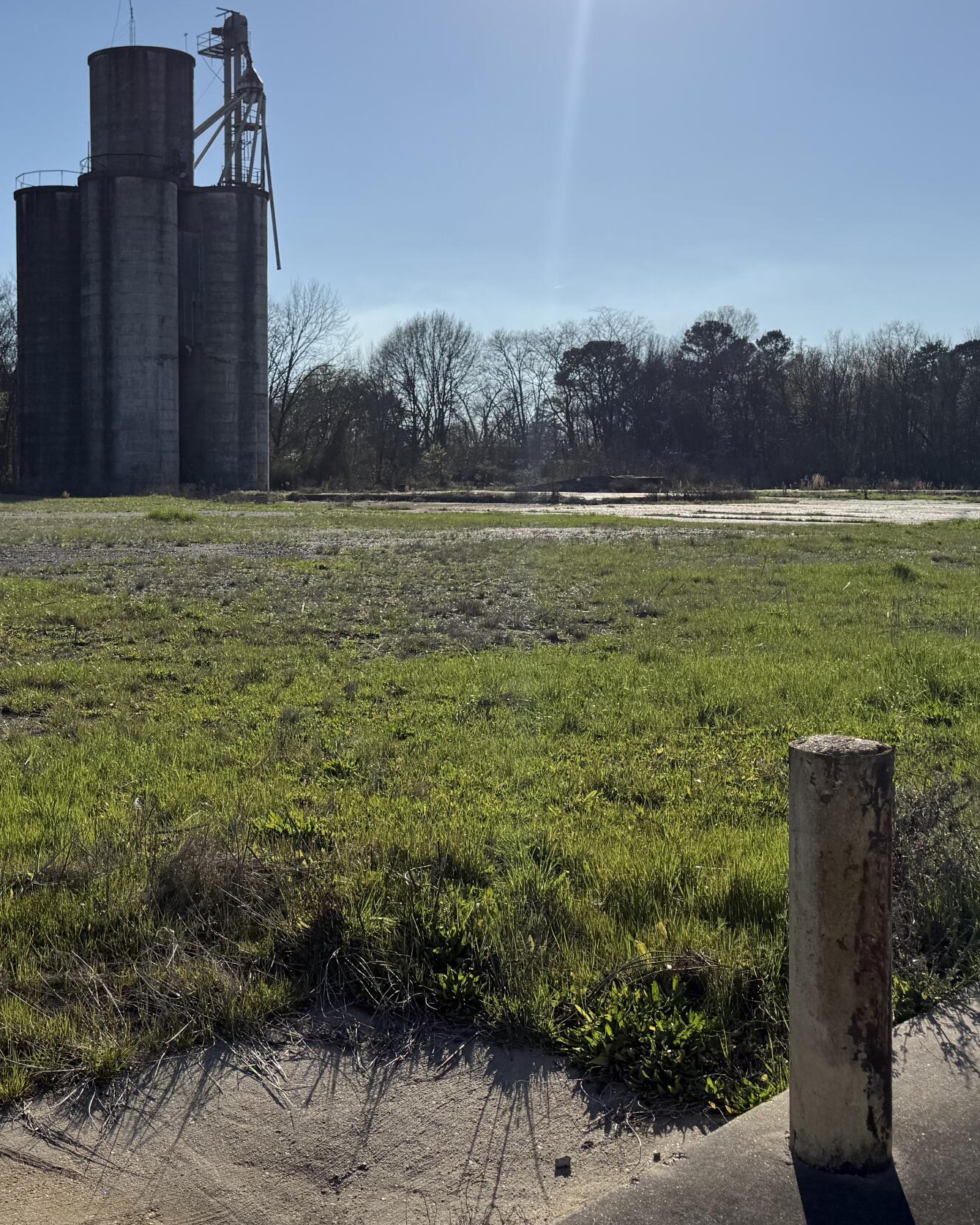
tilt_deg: +0.3
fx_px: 1522
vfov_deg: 43.6
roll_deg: +0.5
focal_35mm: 42
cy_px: 482
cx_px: 222
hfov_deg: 34.8
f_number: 1.78
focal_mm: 6.76
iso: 80
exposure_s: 1/11905
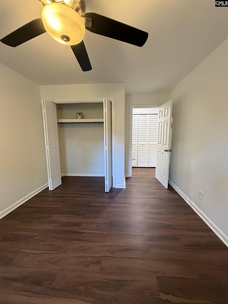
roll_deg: +1.4
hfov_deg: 85.7
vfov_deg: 102.1
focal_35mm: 14
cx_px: 114
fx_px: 123
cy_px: 152
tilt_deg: -8.1
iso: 400
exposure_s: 1/60
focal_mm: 2.22
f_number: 2.2
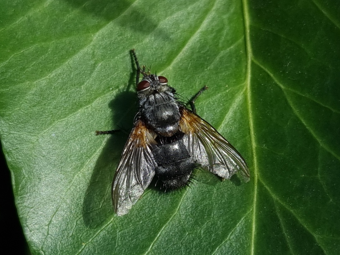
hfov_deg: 65.3
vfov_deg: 51.3
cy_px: 132
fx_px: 265
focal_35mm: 27
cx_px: 166
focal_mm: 5.4
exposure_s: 1/904
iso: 50
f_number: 1.8
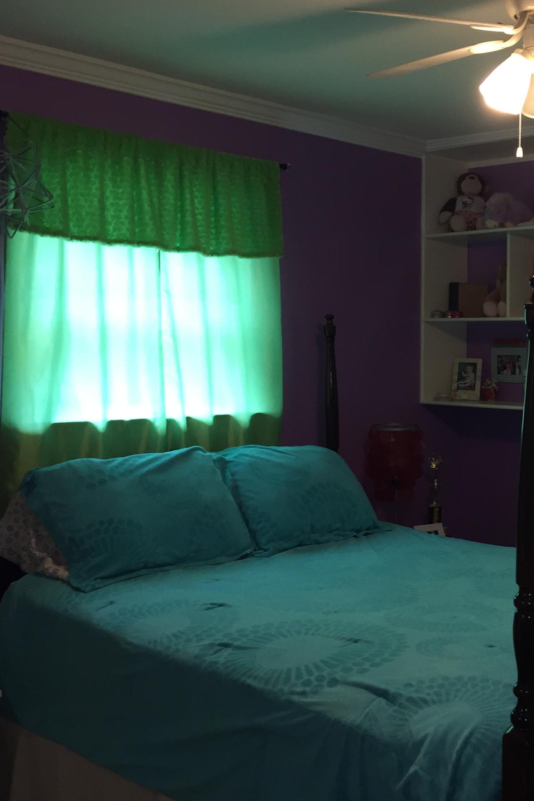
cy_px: 432
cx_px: 491
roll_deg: -1.3
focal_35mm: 47
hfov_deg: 27.5
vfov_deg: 41.9
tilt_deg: -4.4
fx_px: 1046
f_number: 2.2
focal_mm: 4.15
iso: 64
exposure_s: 1/30
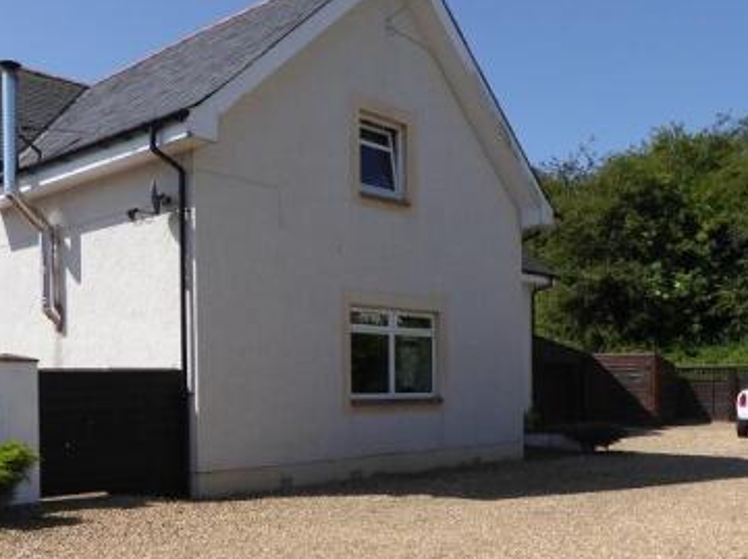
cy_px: 412
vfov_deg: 36.0
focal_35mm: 39
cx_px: 304
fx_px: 842
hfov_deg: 47.7
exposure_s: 1/1300
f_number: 3.3
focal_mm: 4.3
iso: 100
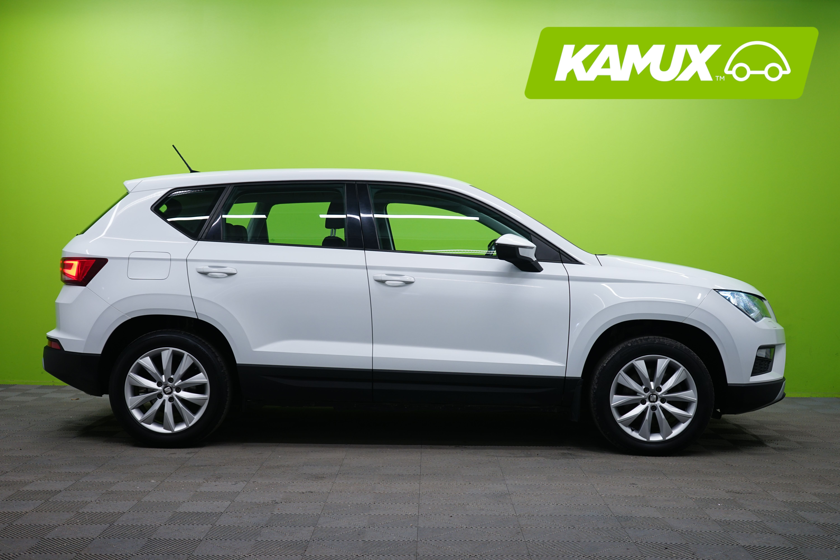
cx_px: 420
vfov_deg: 31.2
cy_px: 280
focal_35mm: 43
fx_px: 1003
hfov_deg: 45.4
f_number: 4.5
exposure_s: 1/25
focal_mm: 43
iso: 400
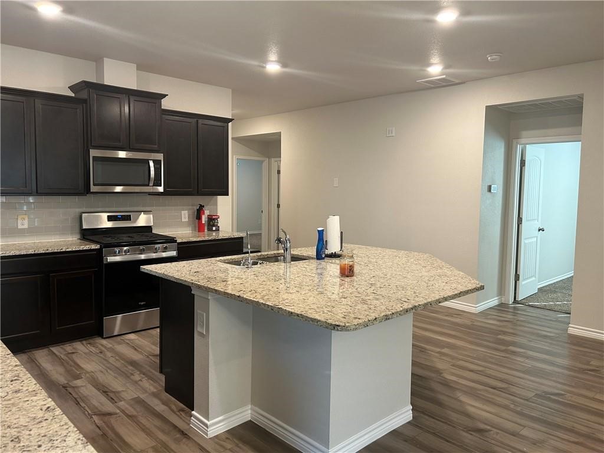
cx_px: 302
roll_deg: -0.3
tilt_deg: -5.1
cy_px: 226
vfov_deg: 53.1
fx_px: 454
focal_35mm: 26
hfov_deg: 67.3
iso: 125
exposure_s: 1/60
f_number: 1.5
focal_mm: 5.7
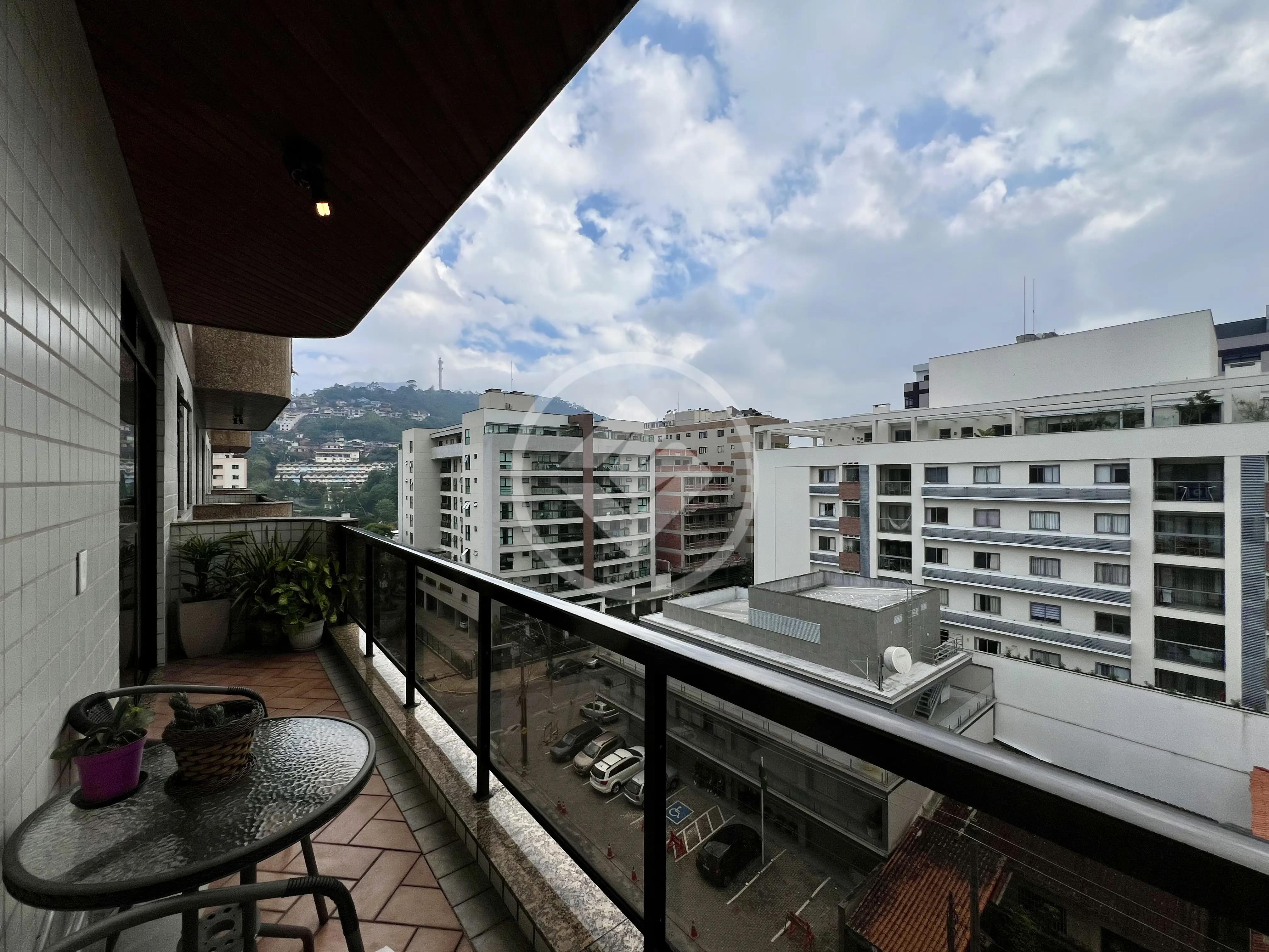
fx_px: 477
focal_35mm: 13
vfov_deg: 89.9
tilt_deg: +1.0
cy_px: 476
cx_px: 634
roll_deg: +0.5
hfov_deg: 106.2
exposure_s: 1/4386
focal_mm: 1.57
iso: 32
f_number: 1.8
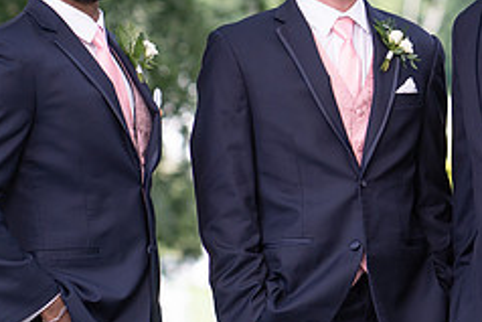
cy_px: 55
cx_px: 494
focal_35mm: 221
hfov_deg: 9.2
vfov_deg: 6.2
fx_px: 2961
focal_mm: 85
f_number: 2.2
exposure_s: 1/1000
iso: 100
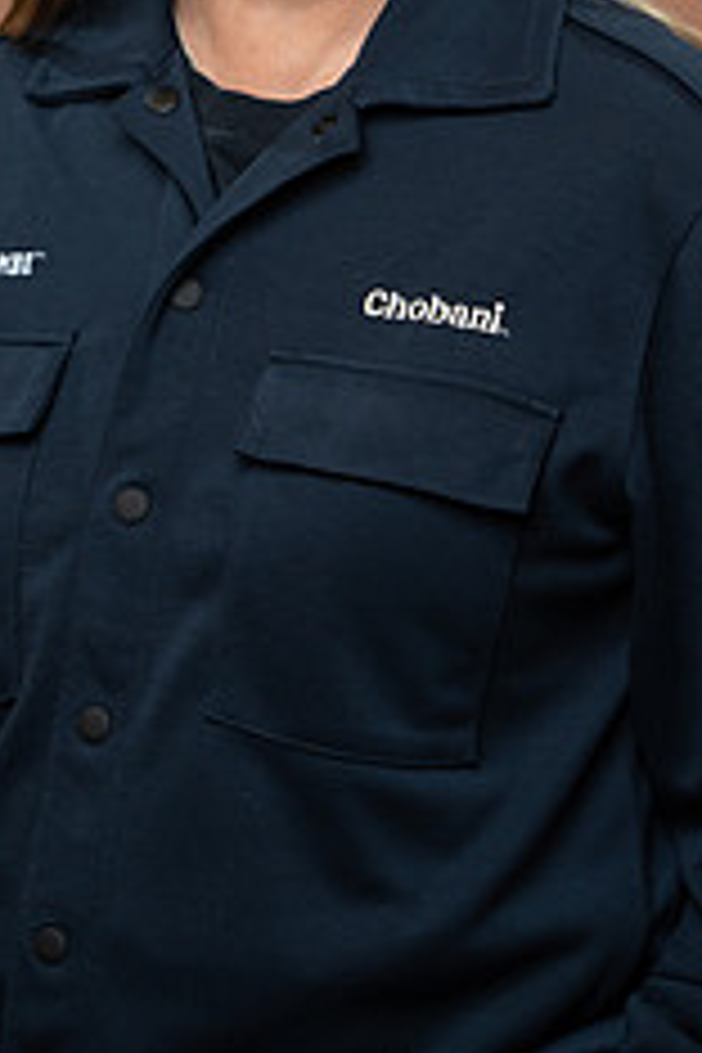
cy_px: 148
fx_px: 5733
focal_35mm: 196
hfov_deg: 7.0
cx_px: 369
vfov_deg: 10.5
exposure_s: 1/160
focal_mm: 102
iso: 320
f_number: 4
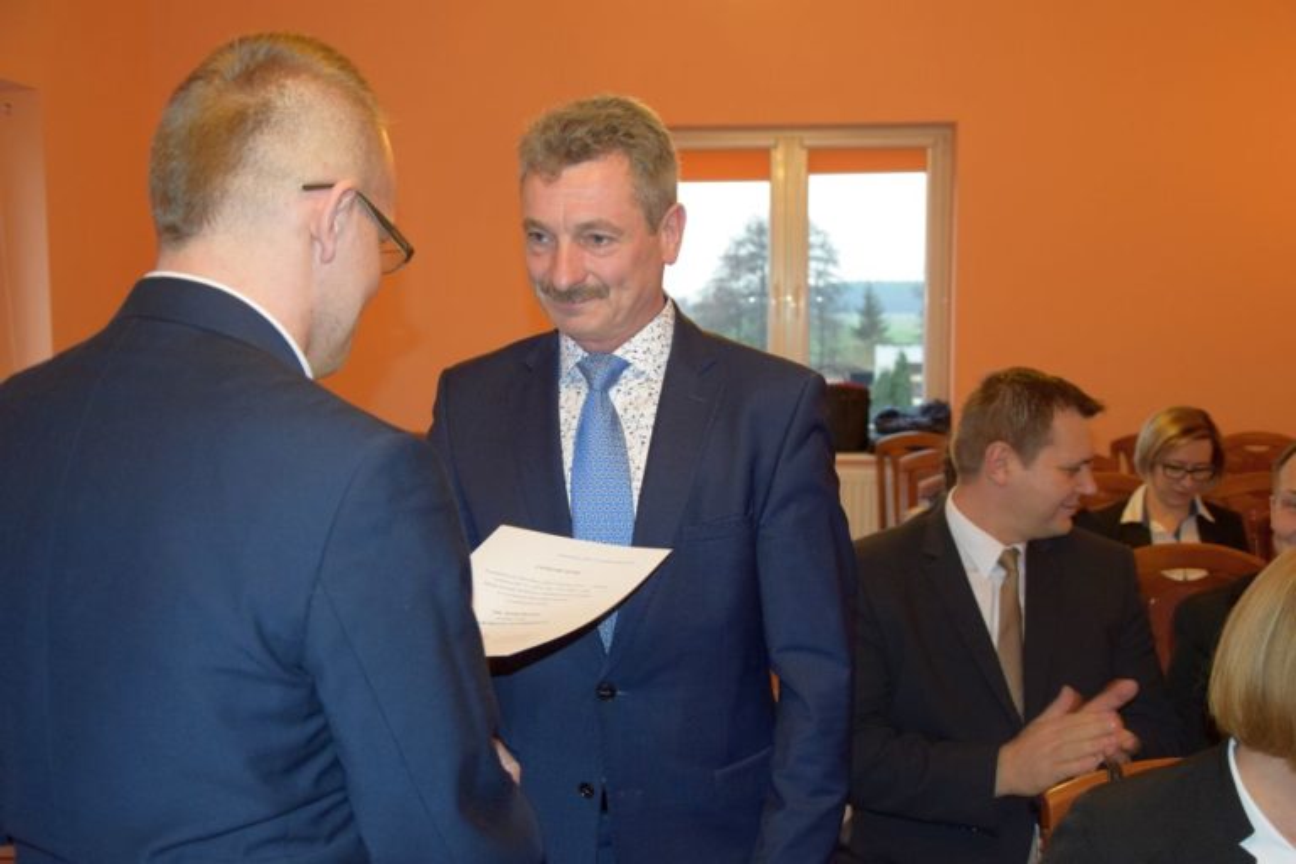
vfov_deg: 31.9
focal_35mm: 42
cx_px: 648
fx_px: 1512
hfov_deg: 46.4
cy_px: 432
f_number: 4
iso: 1600
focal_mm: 28
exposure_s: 1/60
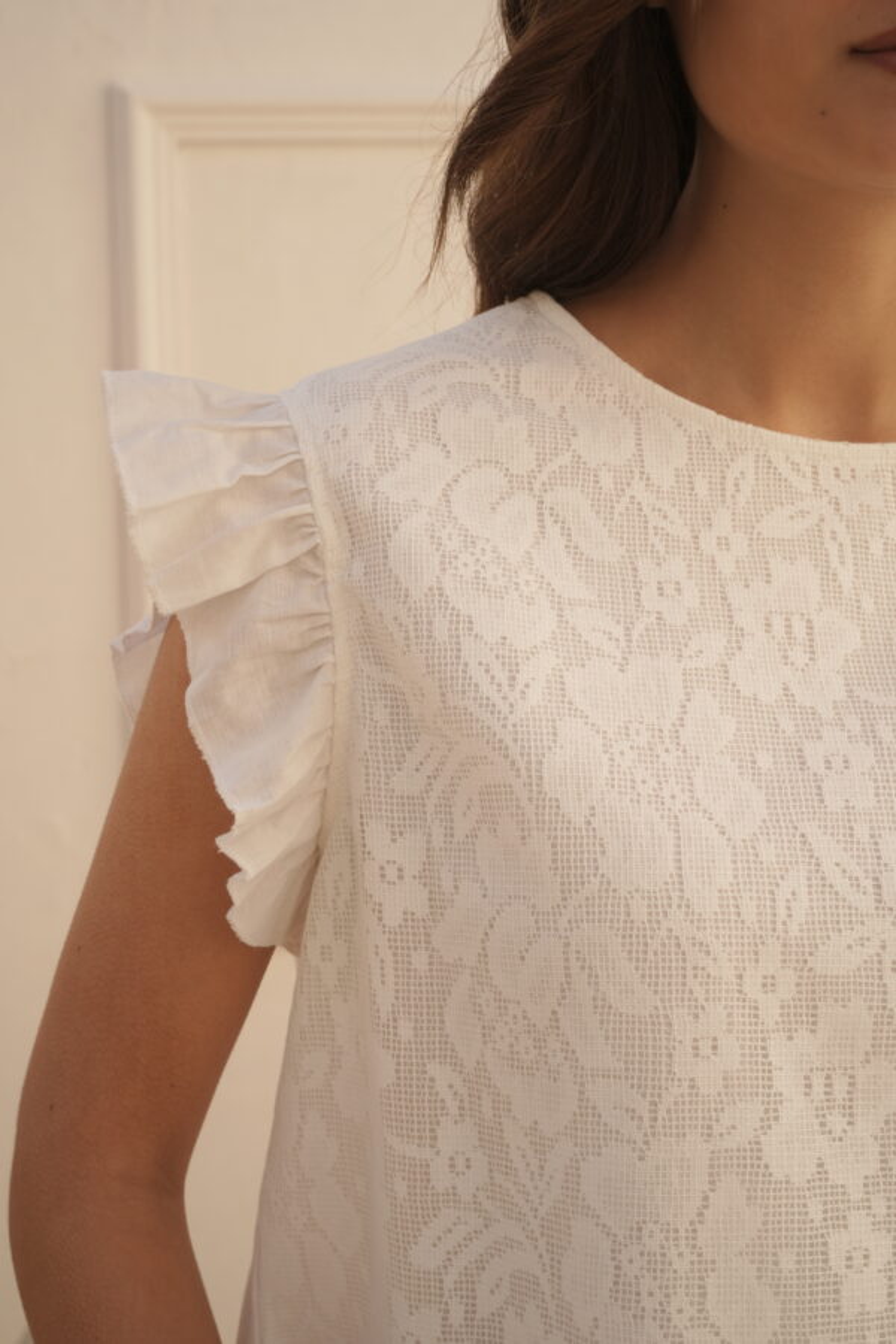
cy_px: 672
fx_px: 1867
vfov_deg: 39.6
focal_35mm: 50
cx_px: 448
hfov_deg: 27.0
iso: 200
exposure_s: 1/125
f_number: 9
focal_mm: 50
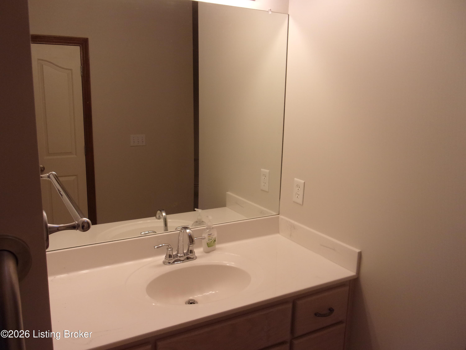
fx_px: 377
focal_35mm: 28
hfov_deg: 63.4
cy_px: 175
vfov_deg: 49.7
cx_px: 233
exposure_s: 1/34
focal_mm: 5.1
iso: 152
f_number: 3.9
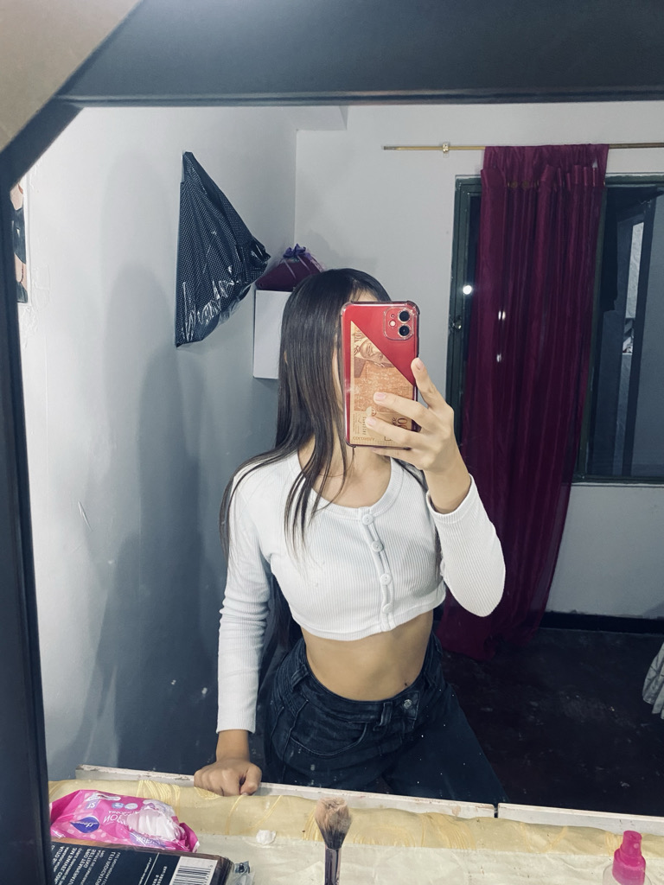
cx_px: 332
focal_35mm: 26
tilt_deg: -8.9
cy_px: 442
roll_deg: -0.6
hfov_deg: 53.1
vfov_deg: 67.3
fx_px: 665
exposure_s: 1/60
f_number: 1.8
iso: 250
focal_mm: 4.25
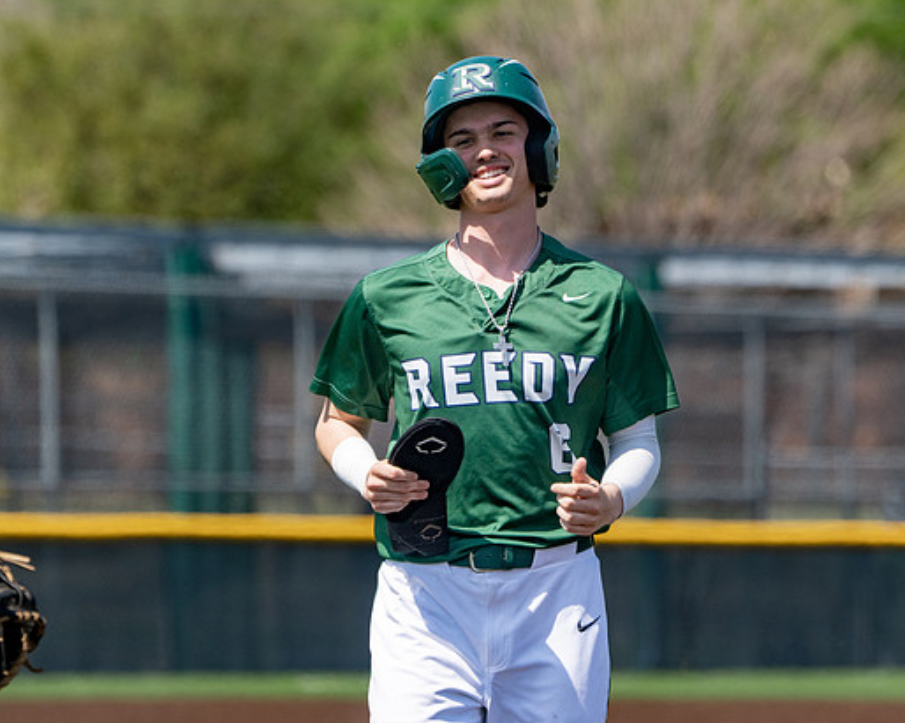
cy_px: 388
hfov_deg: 3.9
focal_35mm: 494
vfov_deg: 3.1
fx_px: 13229
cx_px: 515
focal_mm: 375
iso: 800
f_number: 8
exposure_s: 1/2500
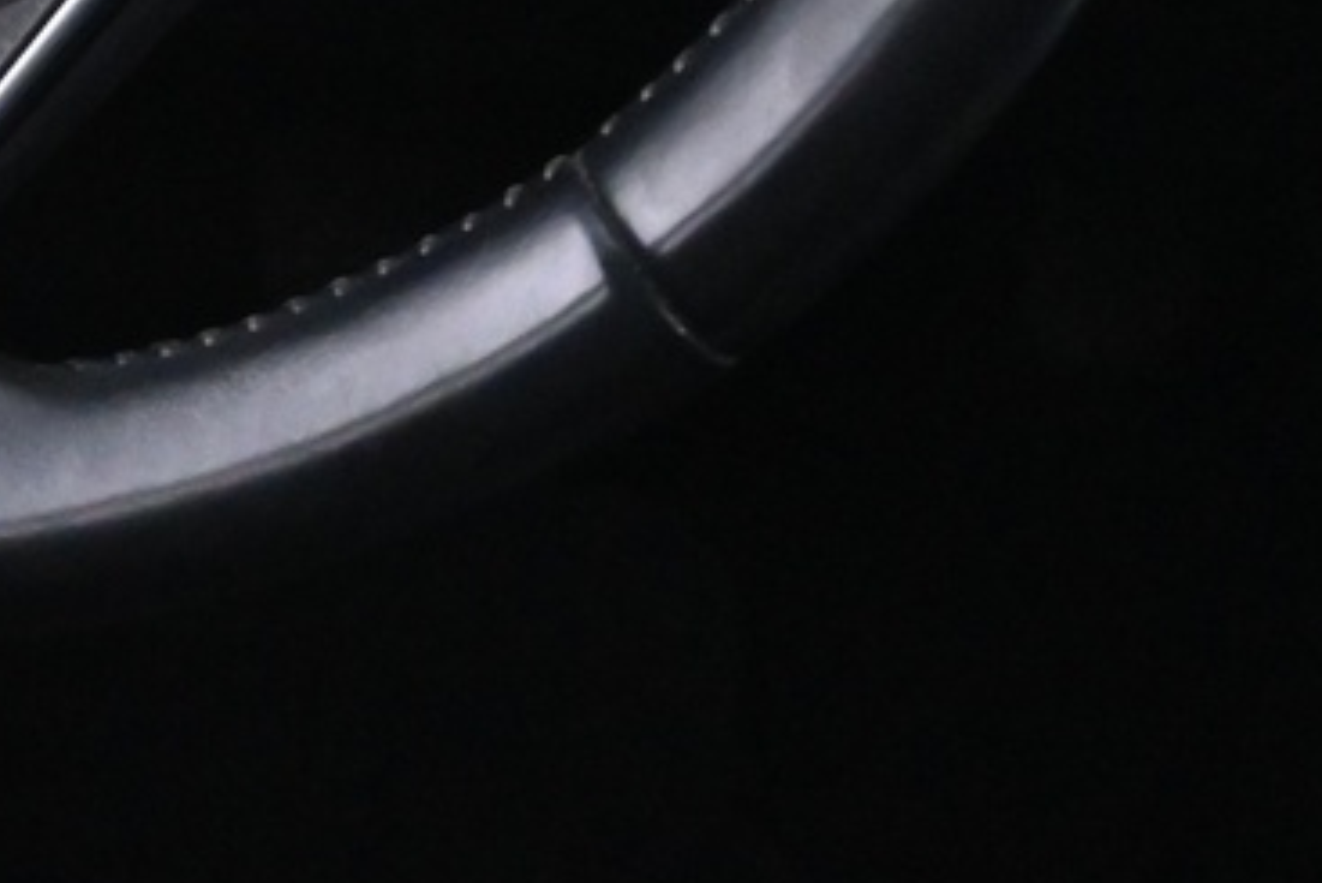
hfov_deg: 12.6
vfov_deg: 8.2
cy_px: -894
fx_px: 5841
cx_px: -245
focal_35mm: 159
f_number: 4.2
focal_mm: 24
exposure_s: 1/40
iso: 4500
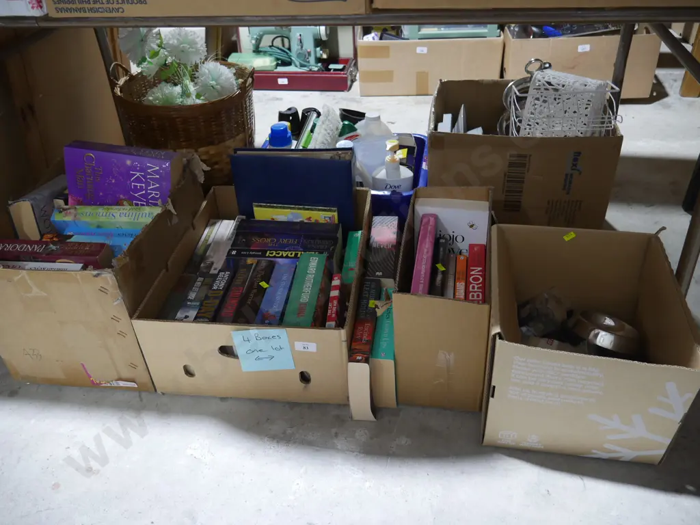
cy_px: 262
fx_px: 566
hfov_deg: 63.4
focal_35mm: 28
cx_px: 350
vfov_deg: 49.7
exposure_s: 1/60
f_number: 3.5
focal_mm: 14
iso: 640
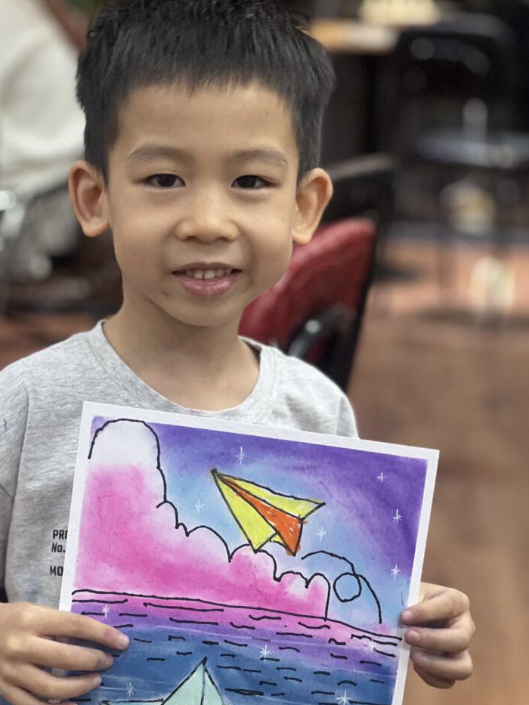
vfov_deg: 17.8
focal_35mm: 110
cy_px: 495
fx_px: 2241
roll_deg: -3.4
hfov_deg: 13.5
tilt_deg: -14.6
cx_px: 194
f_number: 2.8
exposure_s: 1/50
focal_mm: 9
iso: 160
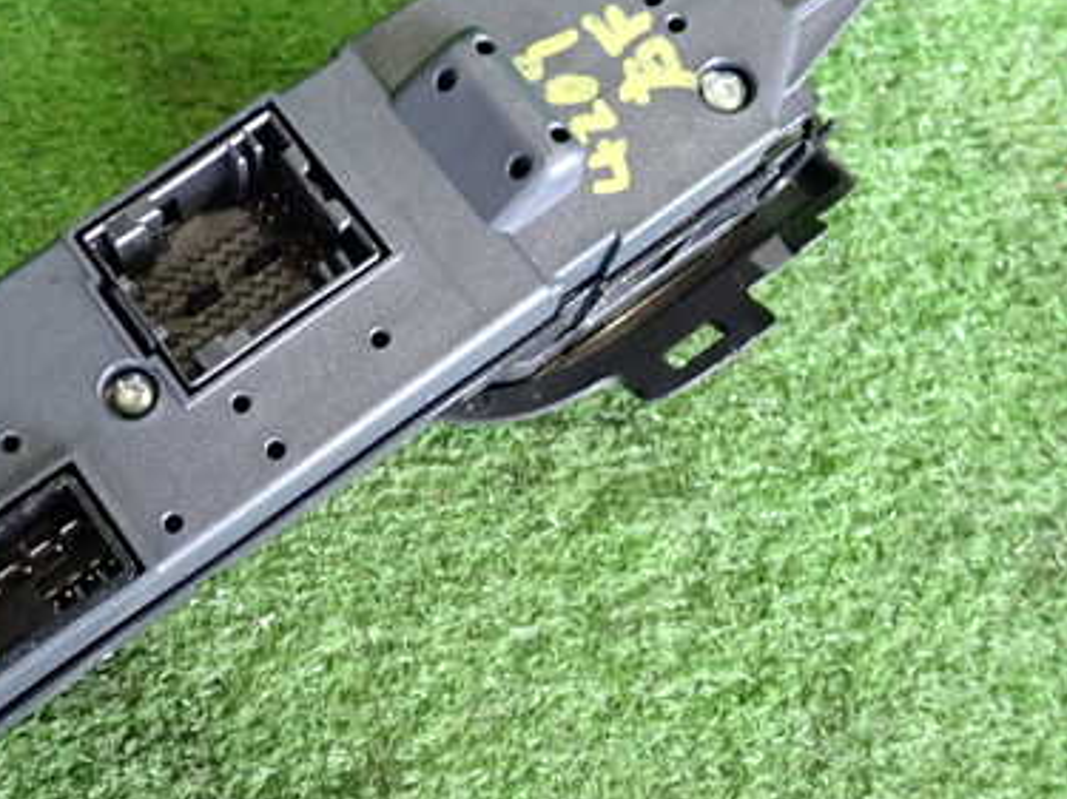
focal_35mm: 48
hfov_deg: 38.3
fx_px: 1479
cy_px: 310
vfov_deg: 30.2
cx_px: 225
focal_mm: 5.4
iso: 640
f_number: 2.3
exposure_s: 1/30
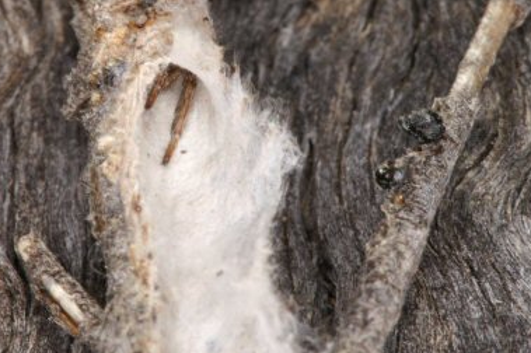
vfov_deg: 6.9
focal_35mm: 198
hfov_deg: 10.4
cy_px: 142
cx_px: 193
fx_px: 2918
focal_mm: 100
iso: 200
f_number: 19
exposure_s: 1/60
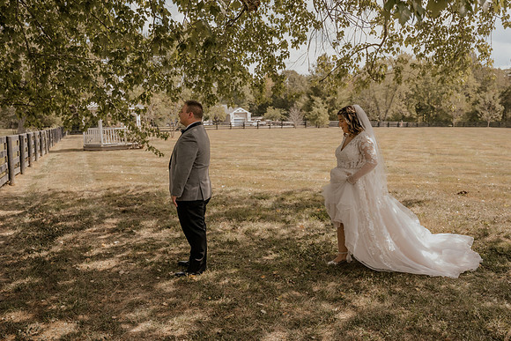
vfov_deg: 41.9
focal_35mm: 31
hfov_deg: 59.6
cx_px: 269
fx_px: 446
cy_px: 178
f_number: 4
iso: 250
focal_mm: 29.5
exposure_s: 1/500
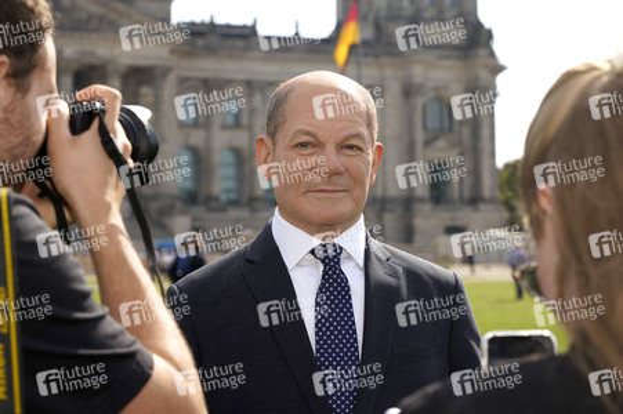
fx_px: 1262
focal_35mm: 73
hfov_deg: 27.7
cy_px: 207
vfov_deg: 18.6
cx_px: 312
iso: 100
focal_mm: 73
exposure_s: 1/320
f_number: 6.3
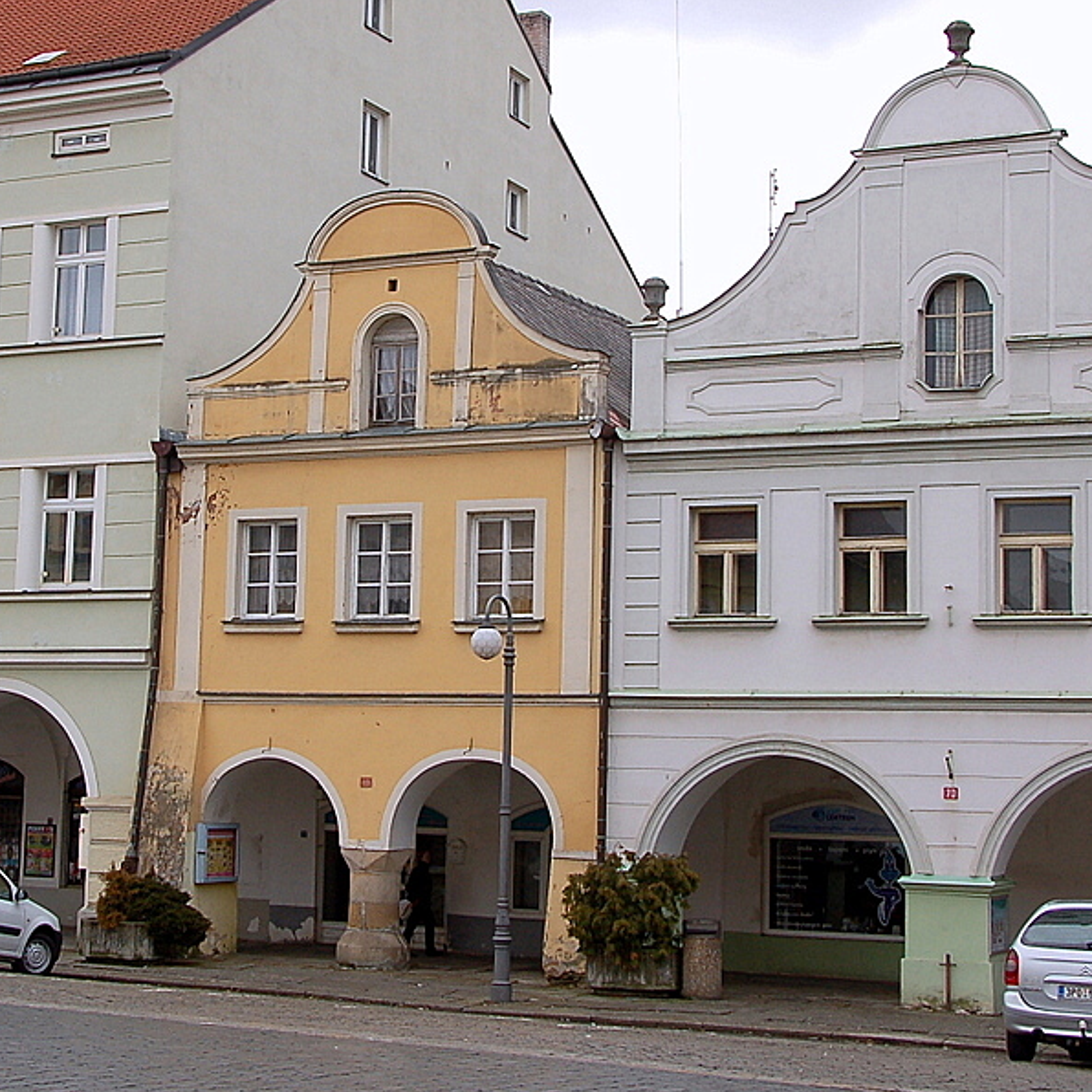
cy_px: 547
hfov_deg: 33.7
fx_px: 1785
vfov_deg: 34.0
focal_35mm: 50
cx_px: 738
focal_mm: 26
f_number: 7.1
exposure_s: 1/200
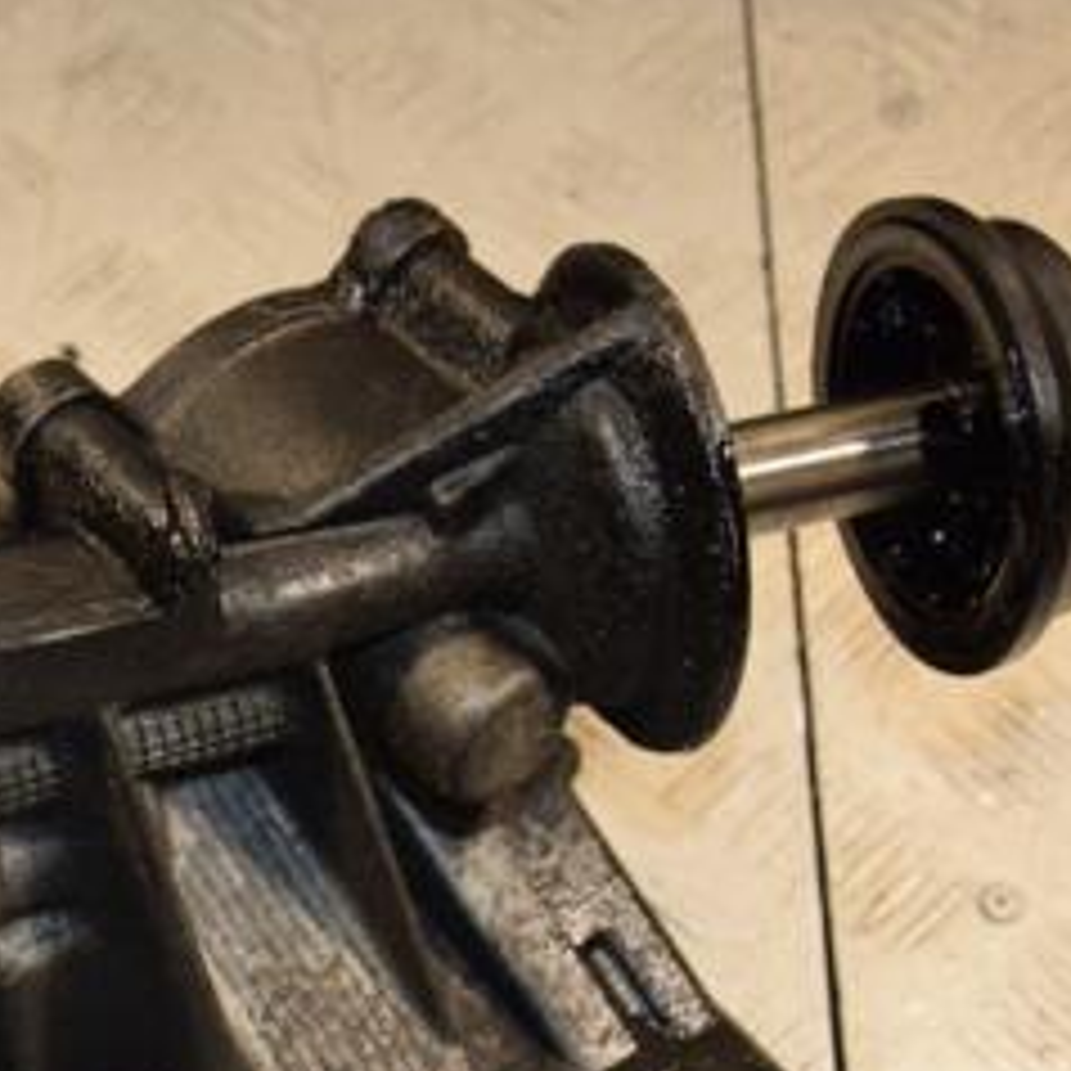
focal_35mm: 103
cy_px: 882
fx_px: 3605
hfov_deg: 16.6
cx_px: 18
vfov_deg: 16.7
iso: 800
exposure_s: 1/200
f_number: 5
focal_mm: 32
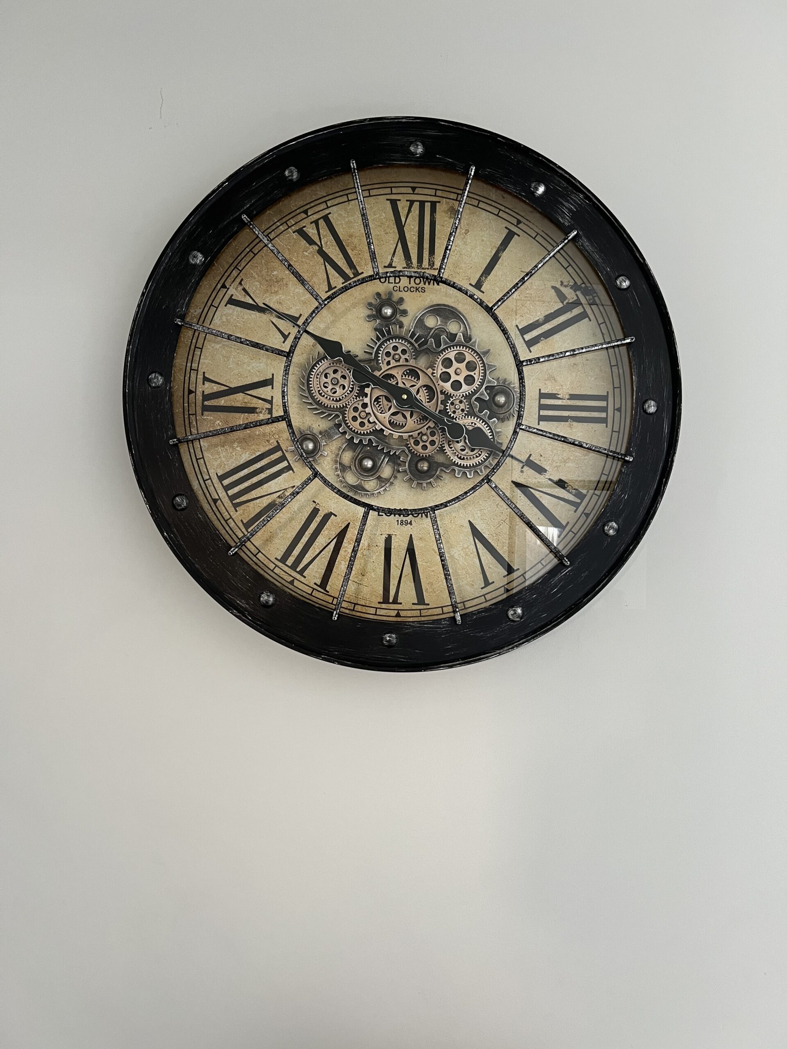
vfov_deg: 67.3
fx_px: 788
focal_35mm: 26
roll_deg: -1.8
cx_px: 394
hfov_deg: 53.1
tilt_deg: +2.0
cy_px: 524
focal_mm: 5.7
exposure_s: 1/60
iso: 160
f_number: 1.5
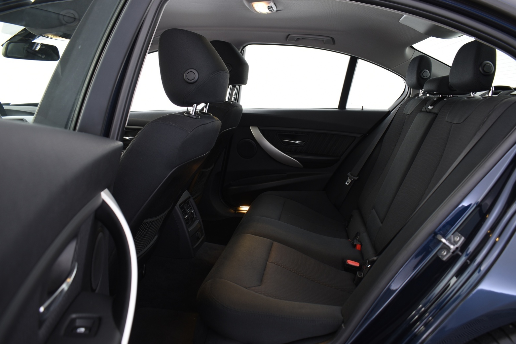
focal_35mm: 28
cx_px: 260
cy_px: 178
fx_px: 401
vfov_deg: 46.4
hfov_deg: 65.5
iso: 100
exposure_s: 2
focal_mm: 18
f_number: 5.6
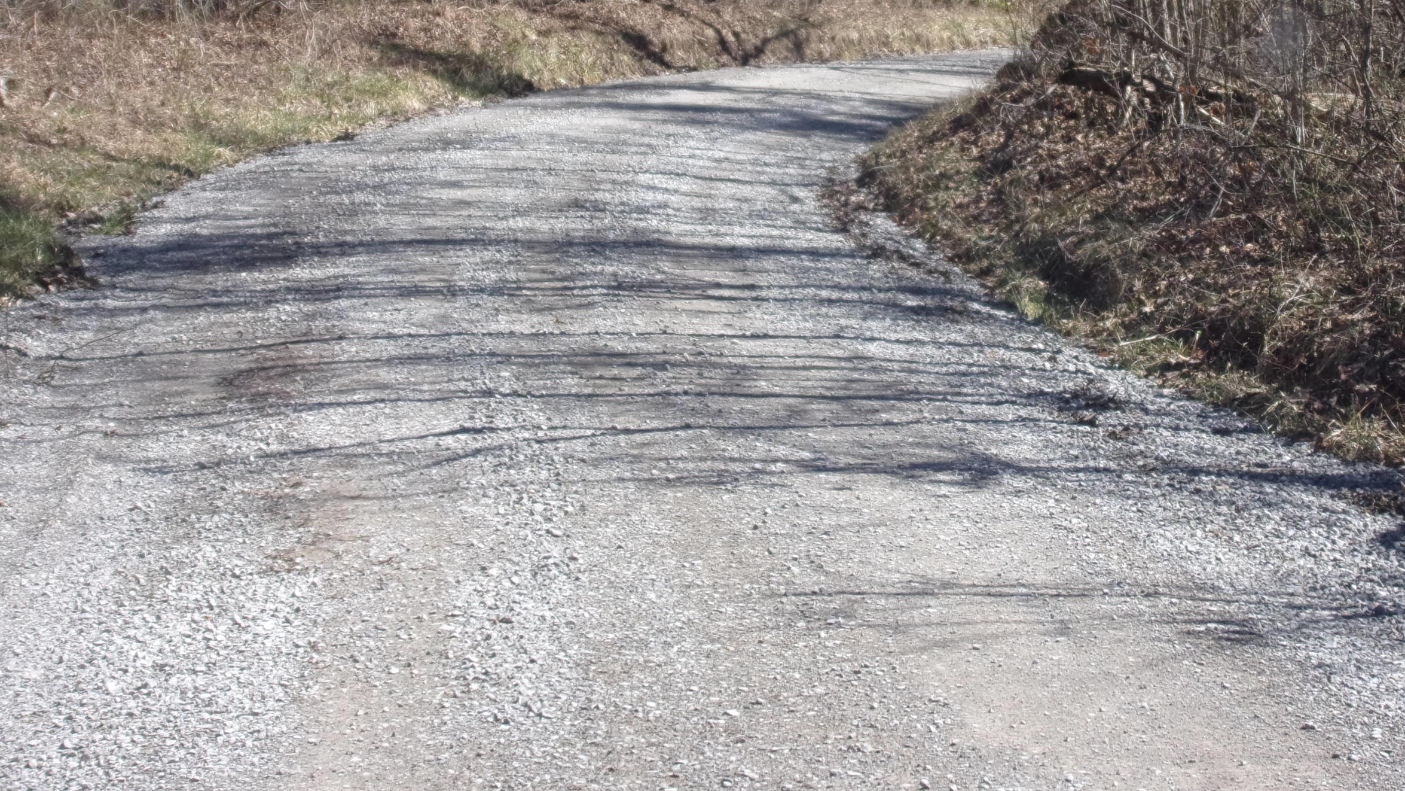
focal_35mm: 89
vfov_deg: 13.5
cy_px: 164
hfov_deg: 23.9
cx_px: 871
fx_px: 3316
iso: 80
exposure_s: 1/250
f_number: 4.5
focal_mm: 11.5
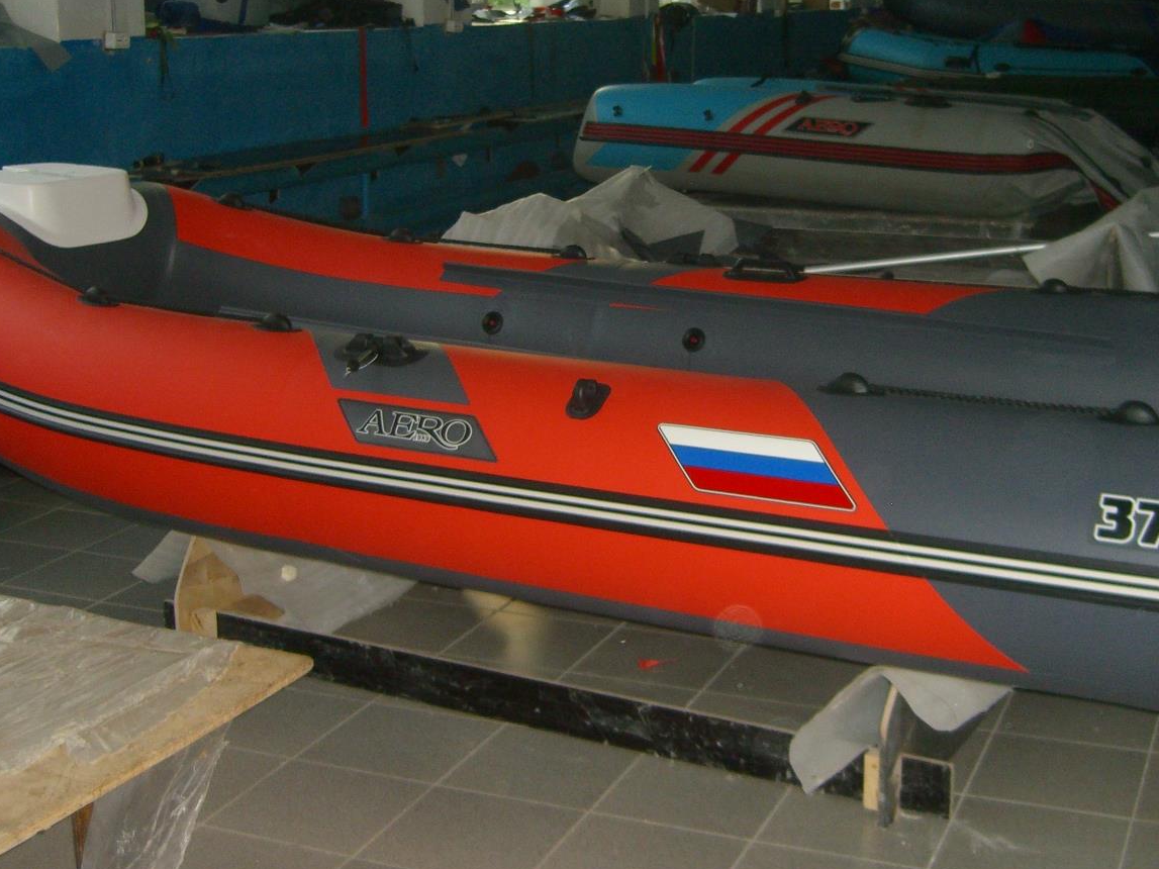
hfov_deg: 36.1
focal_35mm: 53
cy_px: 309
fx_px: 1774
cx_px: 674
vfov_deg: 27.4
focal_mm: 7.9
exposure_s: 1/60
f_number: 2.8
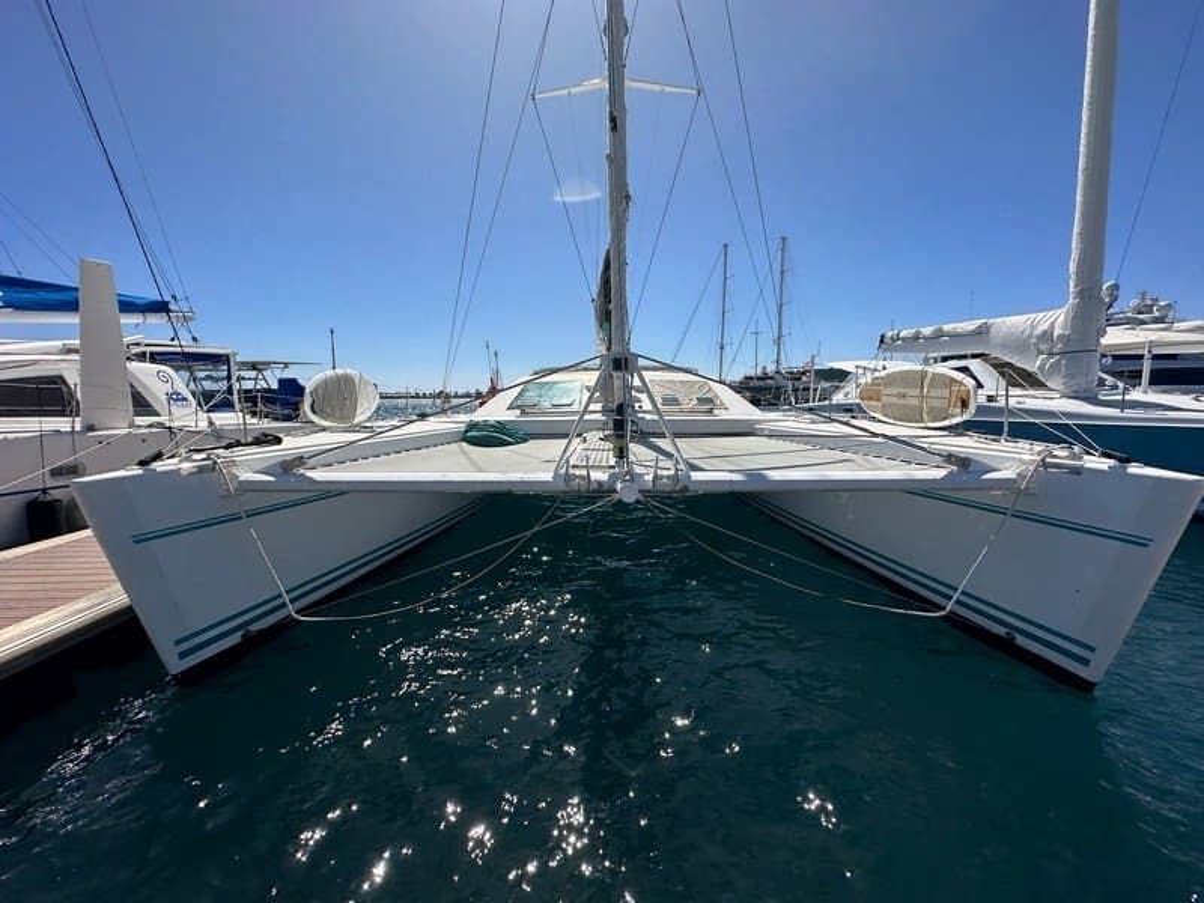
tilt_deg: -7.5
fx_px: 487
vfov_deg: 85.7
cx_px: 602
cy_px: 452
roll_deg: +0.8
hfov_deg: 102.1
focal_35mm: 14
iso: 50
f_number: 2.2
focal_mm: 2.22
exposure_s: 1/4292
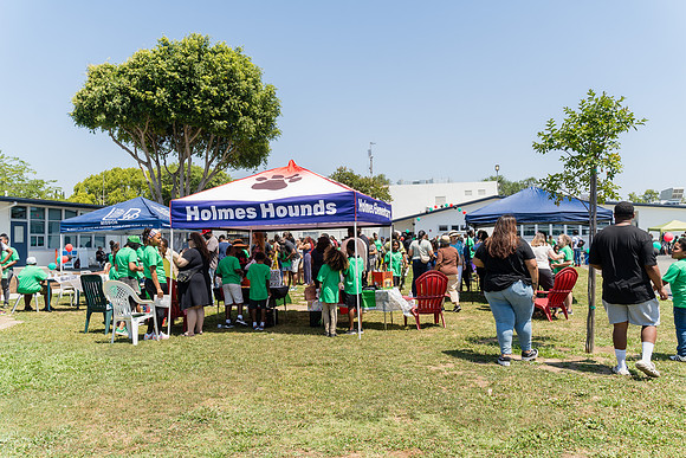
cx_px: 343
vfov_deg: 46.4
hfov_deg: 65.5
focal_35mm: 28
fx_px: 534
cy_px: 229
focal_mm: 28
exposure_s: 1/640
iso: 100
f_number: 4
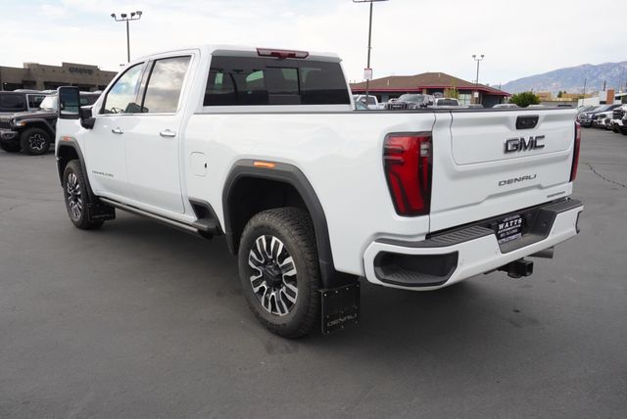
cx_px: 314
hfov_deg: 59.4
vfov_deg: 41.8
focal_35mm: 32
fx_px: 549
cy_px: 210
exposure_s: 1/100
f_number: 7.1
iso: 100
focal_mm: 21
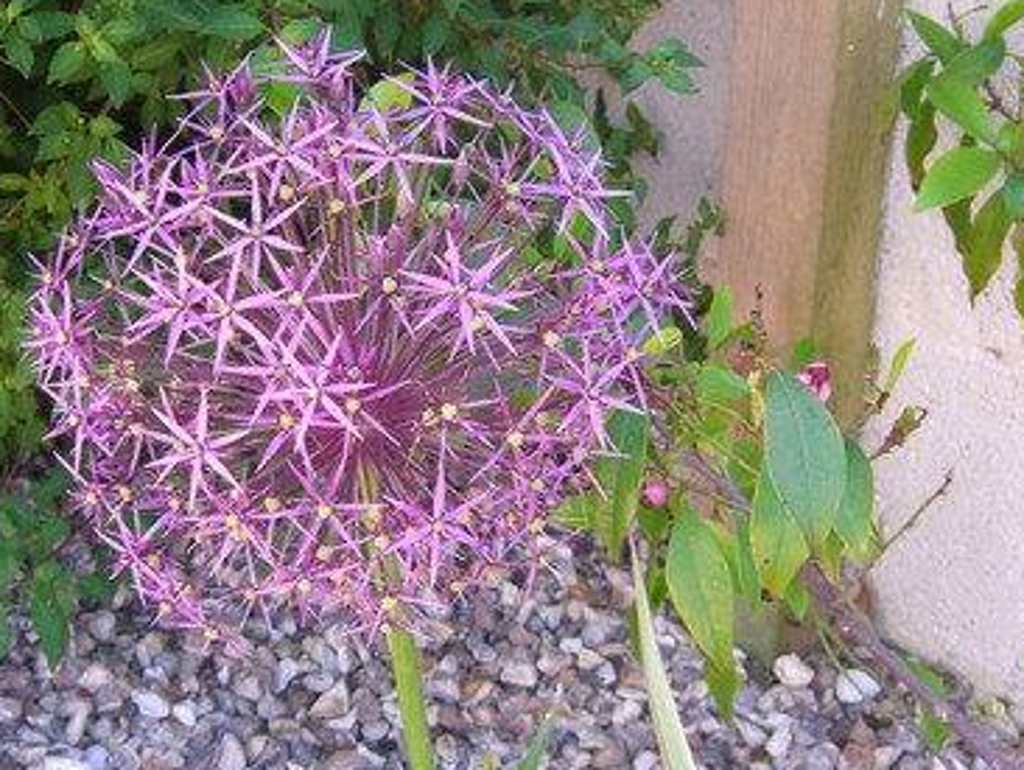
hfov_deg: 34.0
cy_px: 447
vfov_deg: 26.1
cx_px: 344
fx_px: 1658
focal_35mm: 56
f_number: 2.8
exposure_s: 1/60
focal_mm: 7.9
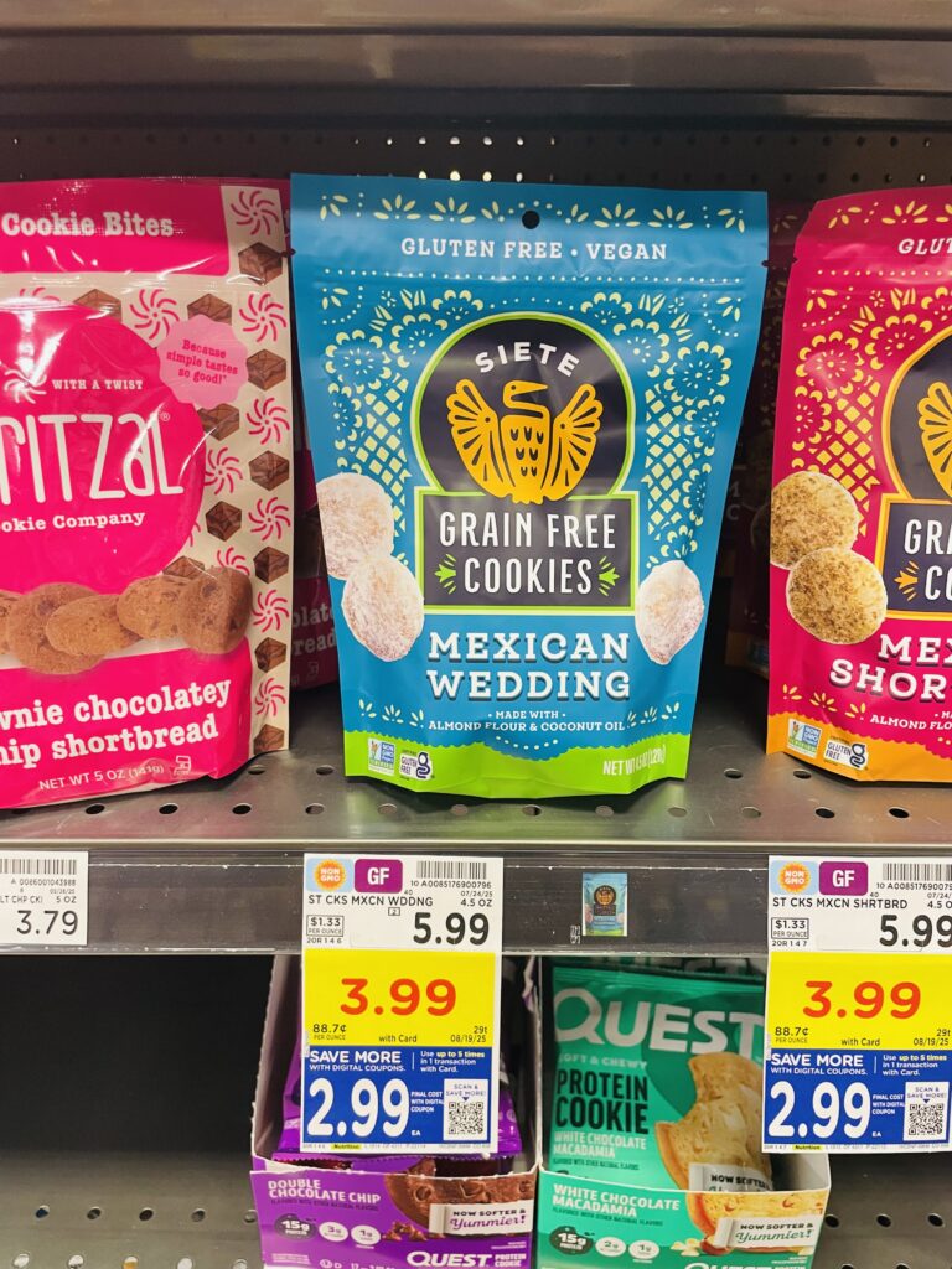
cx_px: 476
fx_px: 953
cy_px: 634
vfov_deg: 67.3
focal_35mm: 26
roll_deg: -0.1
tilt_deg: -25.8
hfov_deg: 53.1
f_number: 1.6
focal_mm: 4.2
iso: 160
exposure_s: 1/60
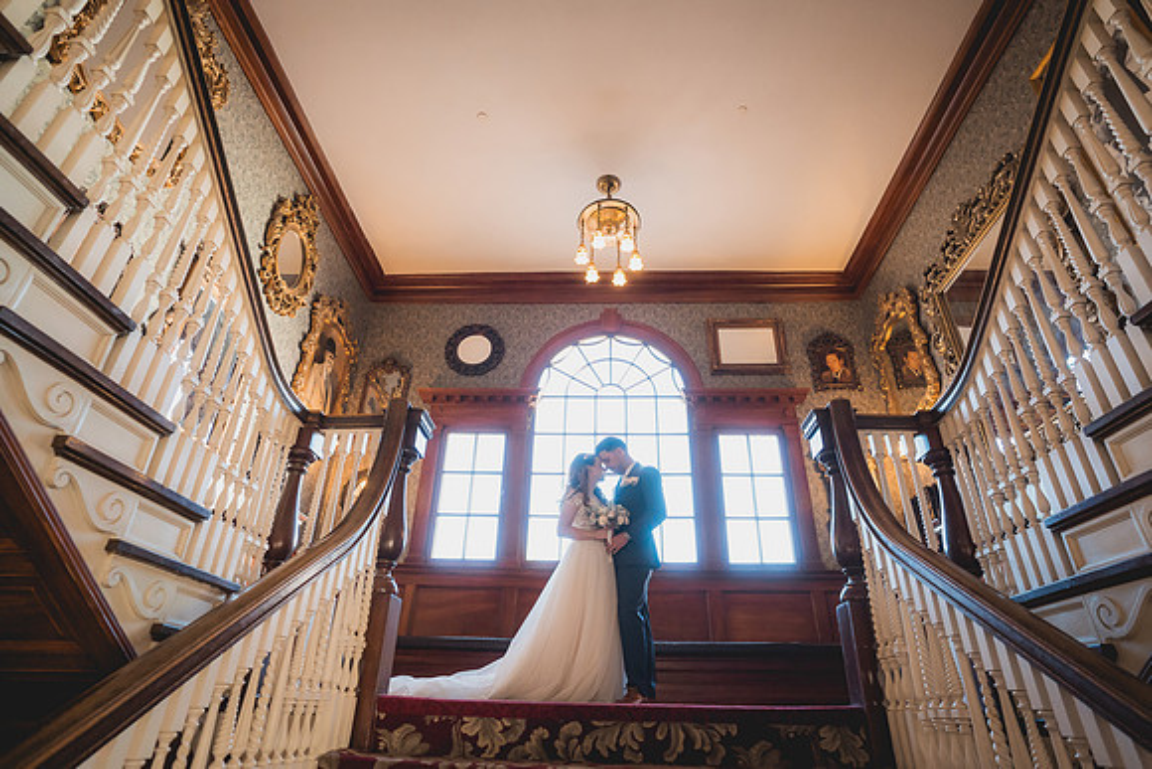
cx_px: 576
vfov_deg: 66.5
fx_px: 586
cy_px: 384
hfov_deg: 89.0
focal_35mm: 18
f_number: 2.8
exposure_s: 1/320
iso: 3200
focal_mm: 18
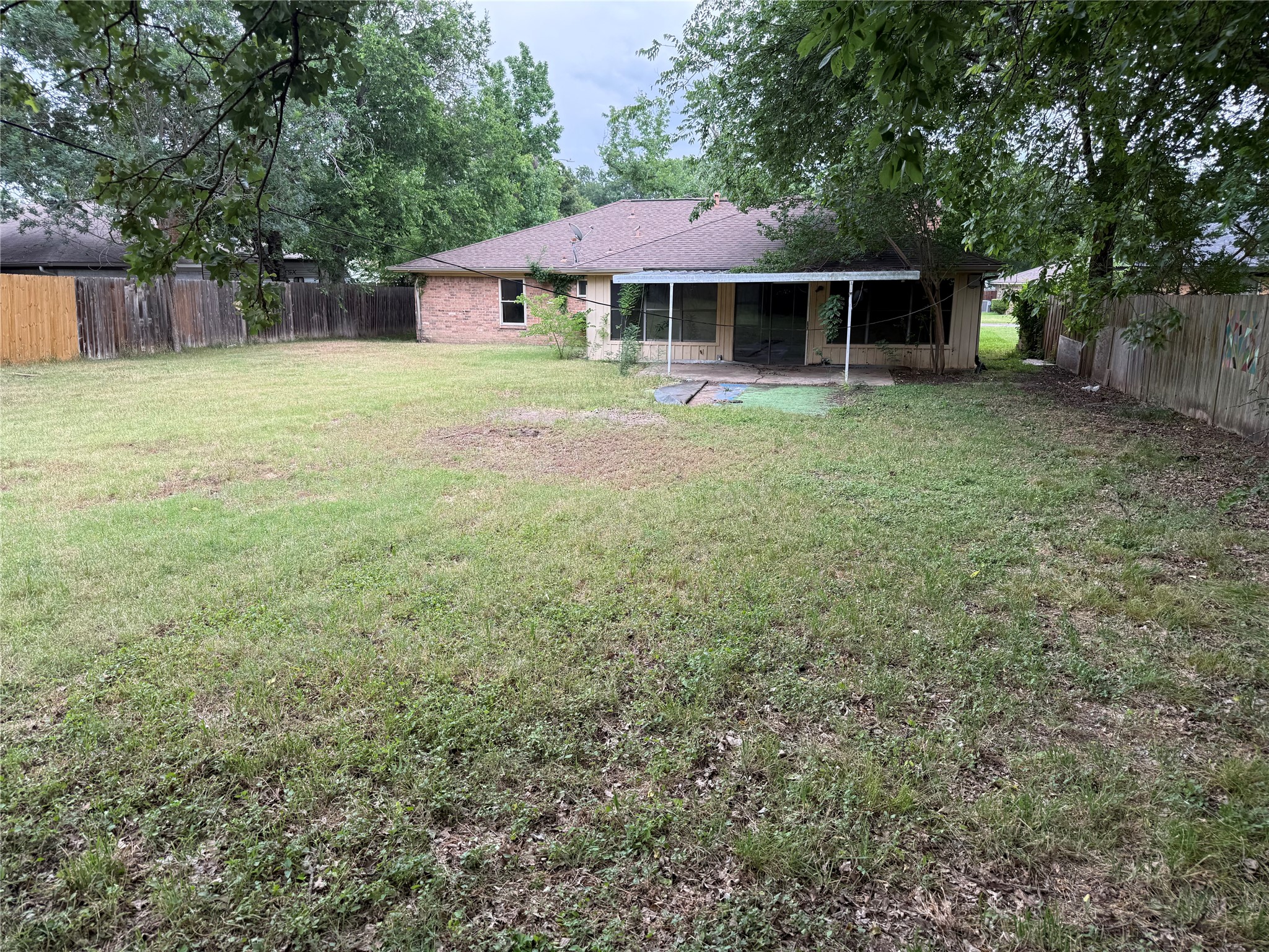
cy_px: 476
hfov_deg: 71.6
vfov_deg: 56.8
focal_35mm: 24
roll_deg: -1.4
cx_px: 634
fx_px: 880
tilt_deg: -11.8
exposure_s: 1/232
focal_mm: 6.76
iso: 80
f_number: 1.78
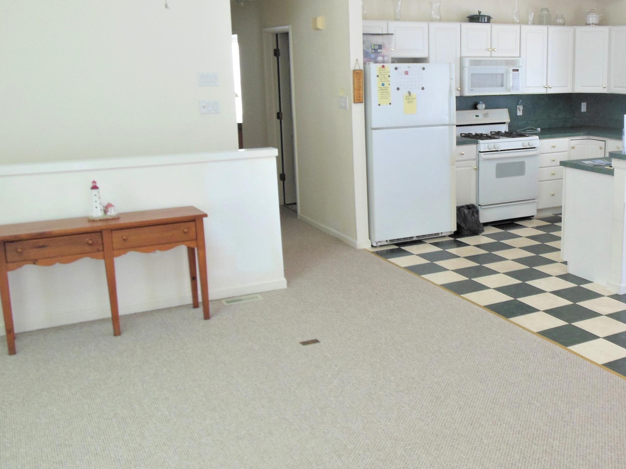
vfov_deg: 37.7
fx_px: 687
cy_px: 207
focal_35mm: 38
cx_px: 465
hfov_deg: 47.3
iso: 125
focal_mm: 4.5
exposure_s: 1/30
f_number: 3.2
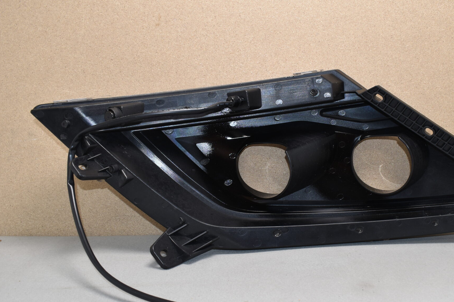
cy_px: 176
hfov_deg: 48.1
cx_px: 279
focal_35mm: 40
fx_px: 504
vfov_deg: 33.3
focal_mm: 18
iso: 200
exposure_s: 1/30
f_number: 5.6
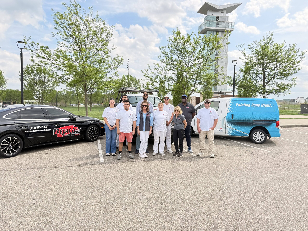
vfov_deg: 56.8
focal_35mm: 24
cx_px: 154
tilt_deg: -1.8
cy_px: 116
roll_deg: +0.3
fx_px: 214
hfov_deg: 71.6
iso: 100
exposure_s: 1/1361
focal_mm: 6.76
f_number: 1.78
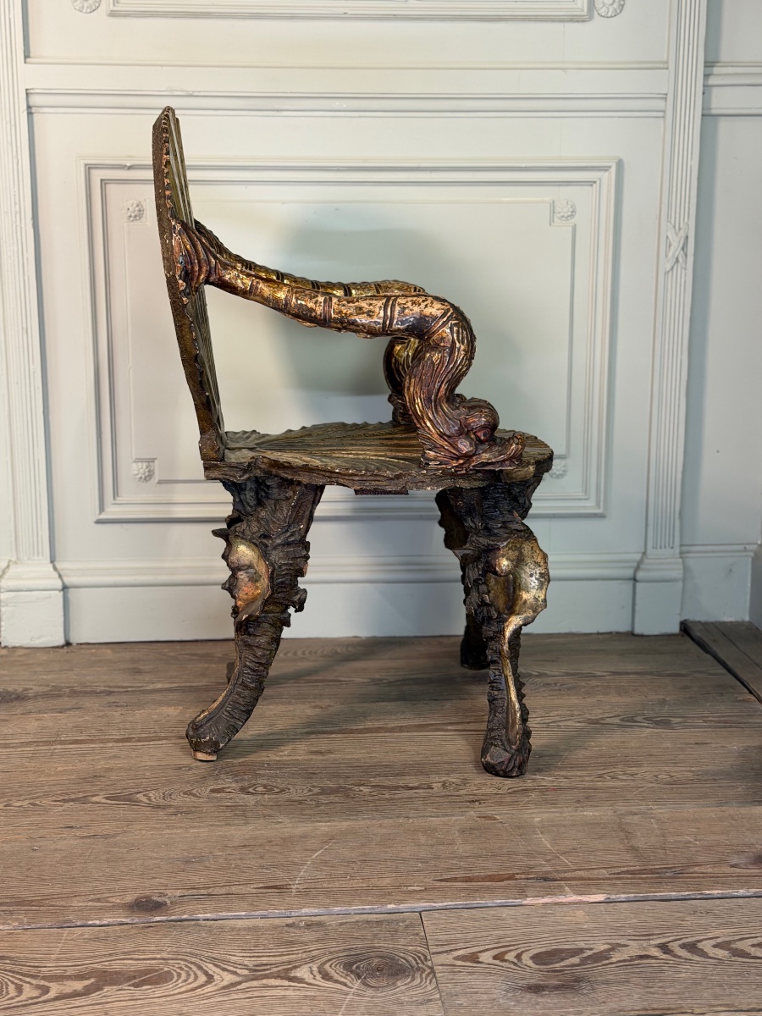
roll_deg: +0.3
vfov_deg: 39.7
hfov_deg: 30.3
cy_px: 508
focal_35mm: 48
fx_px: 1409
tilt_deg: -11.5
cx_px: 381
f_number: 1.78
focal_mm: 6.76
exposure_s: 1/50
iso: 160
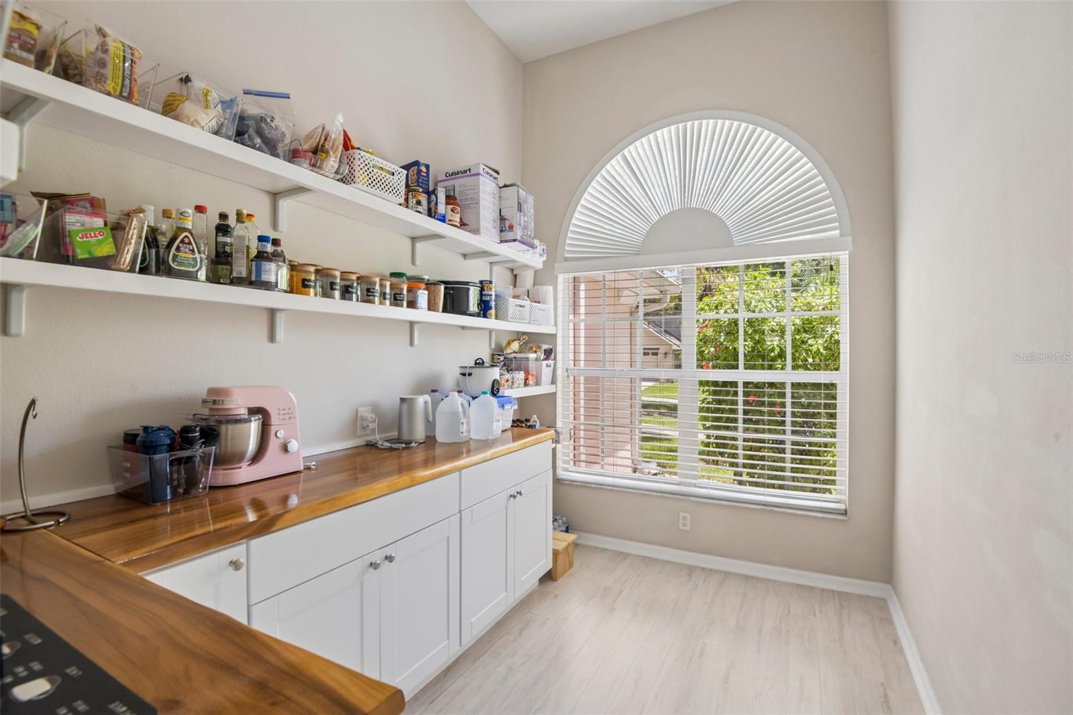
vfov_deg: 73.7
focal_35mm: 16
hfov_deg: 96.7
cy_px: 358
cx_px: 536
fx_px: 477
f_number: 8
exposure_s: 1/100
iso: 400
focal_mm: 16
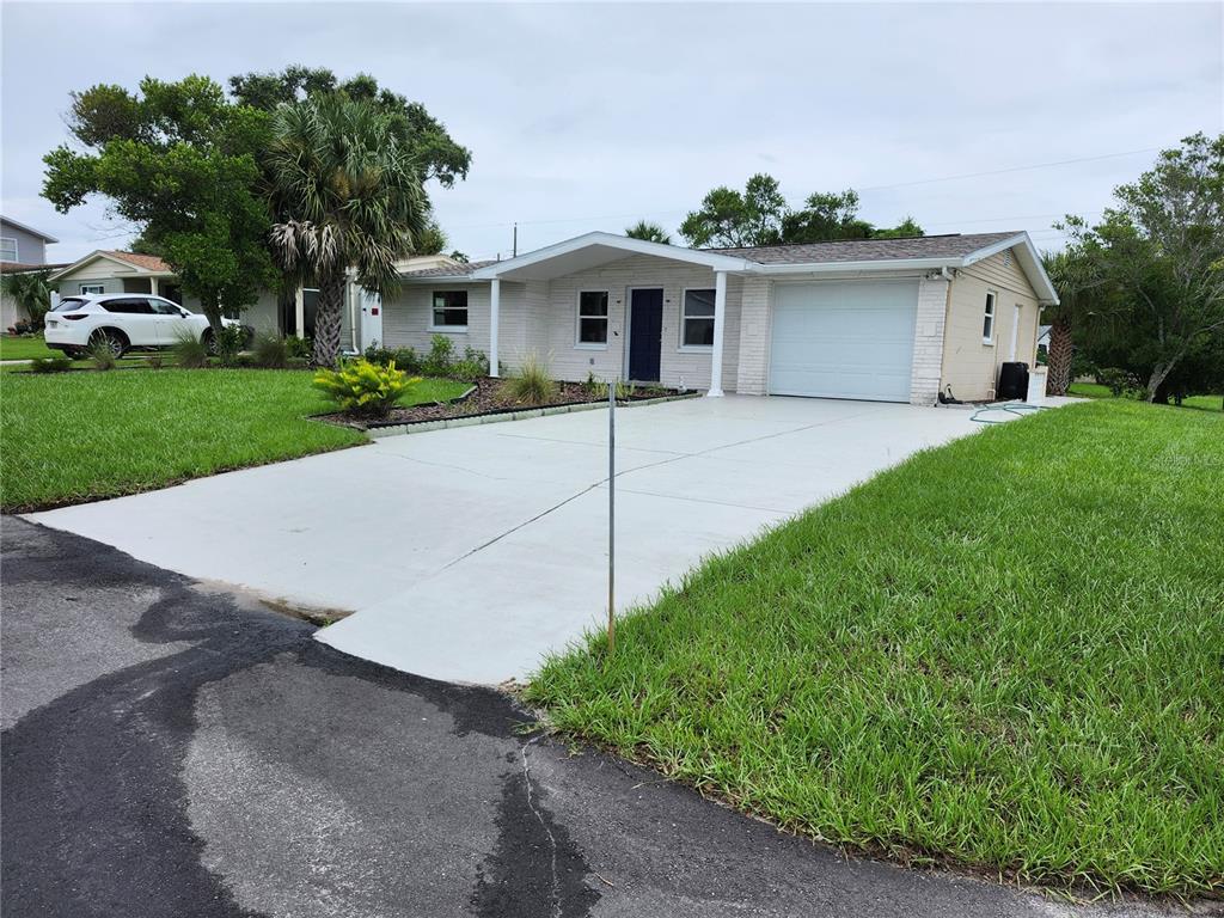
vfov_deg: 58.9
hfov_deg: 73.9
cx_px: 612
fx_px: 813
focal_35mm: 23
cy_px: 459
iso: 25
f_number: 1.8
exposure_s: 1/1571
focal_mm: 5.54
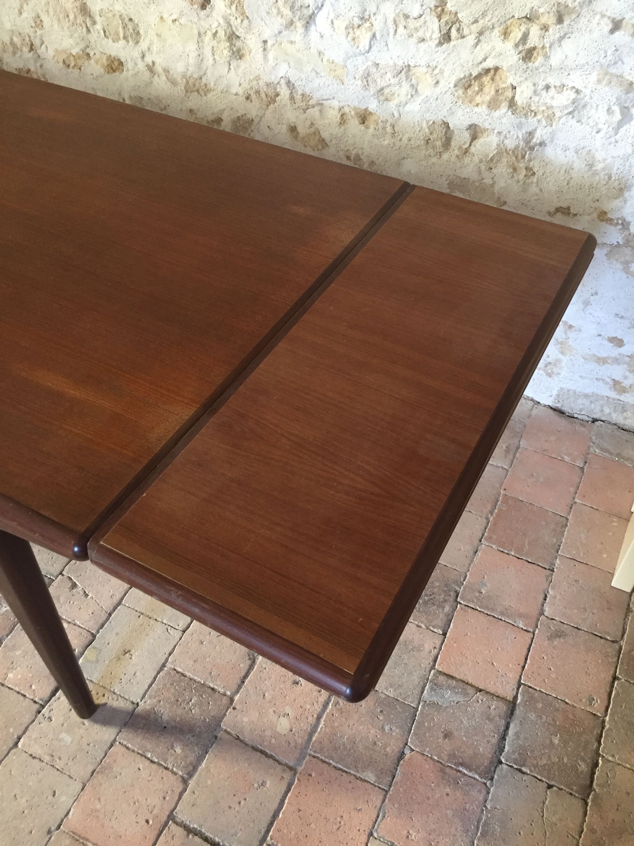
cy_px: 423
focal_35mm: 29
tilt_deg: -47.3
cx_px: 317
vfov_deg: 61.7
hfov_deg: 48.2
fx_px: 708
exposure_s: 1/33
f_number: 2.2
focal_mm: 4.15
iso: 250
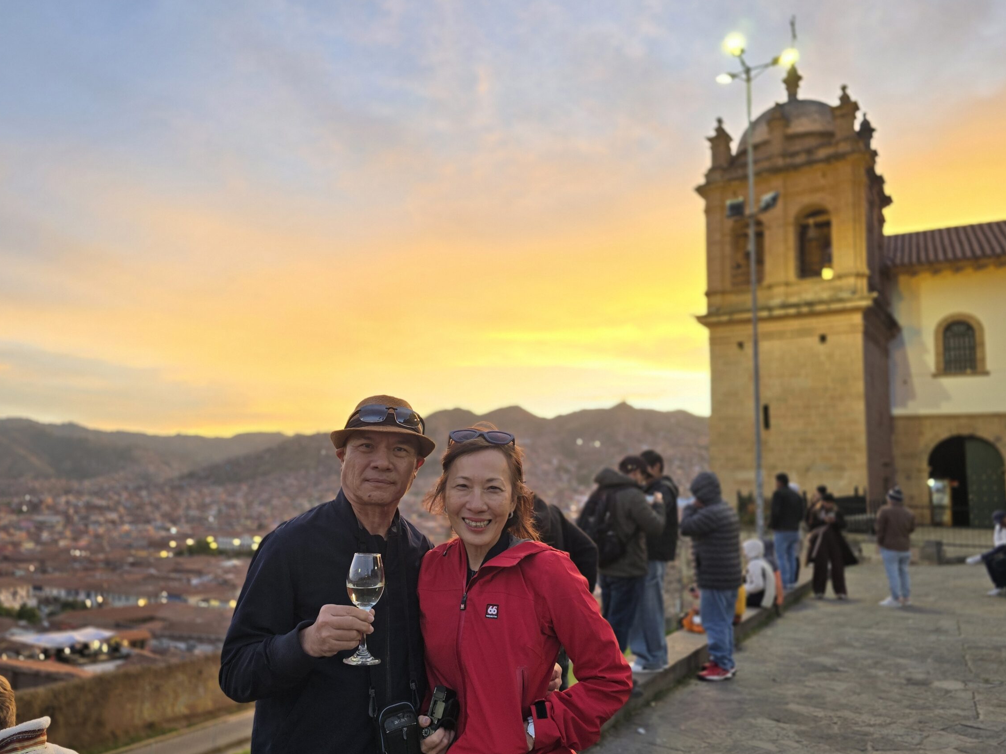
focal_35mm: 26
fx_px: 755
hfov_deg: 67.2
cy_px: 403
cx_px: 470
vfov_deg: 53.0
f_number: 1.7
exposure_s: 1/120
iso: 100
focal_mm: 6.3
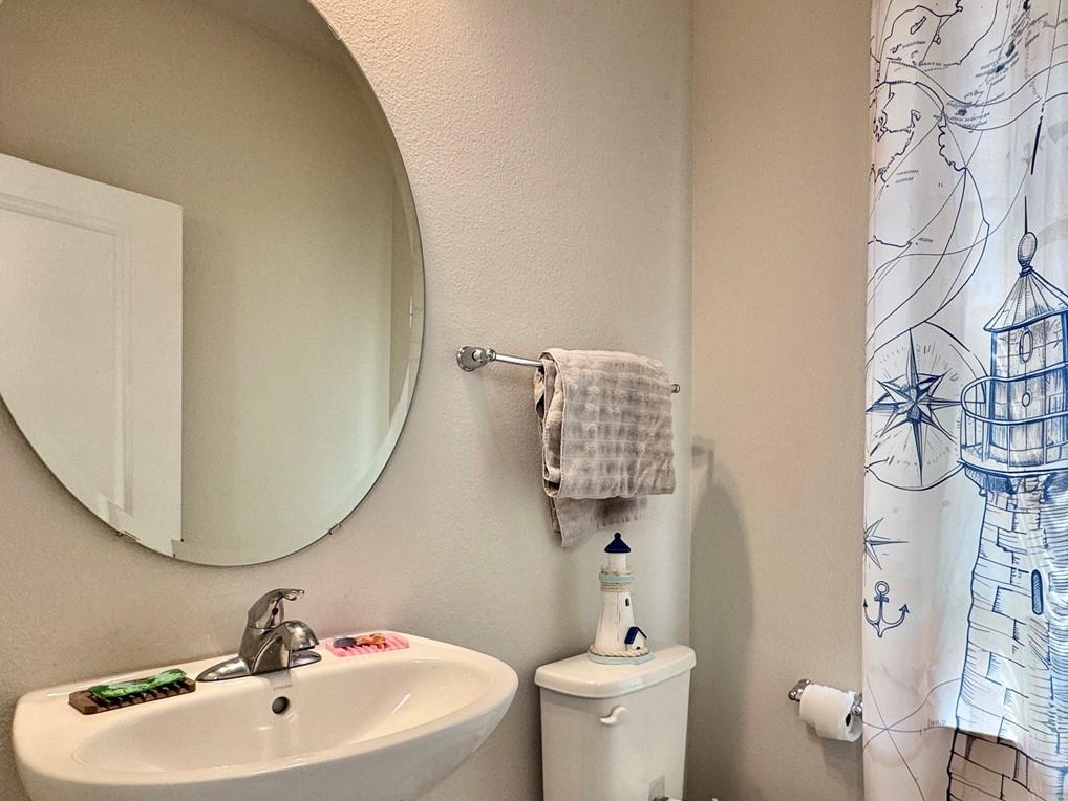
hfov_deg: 75.5
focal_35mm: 22
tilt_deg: -0.4
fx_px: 679
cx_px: 645
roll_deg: -1.0
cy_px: 486
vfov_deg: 60.5
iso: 100
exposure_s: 1/120
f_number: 2.2
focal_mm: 2.22
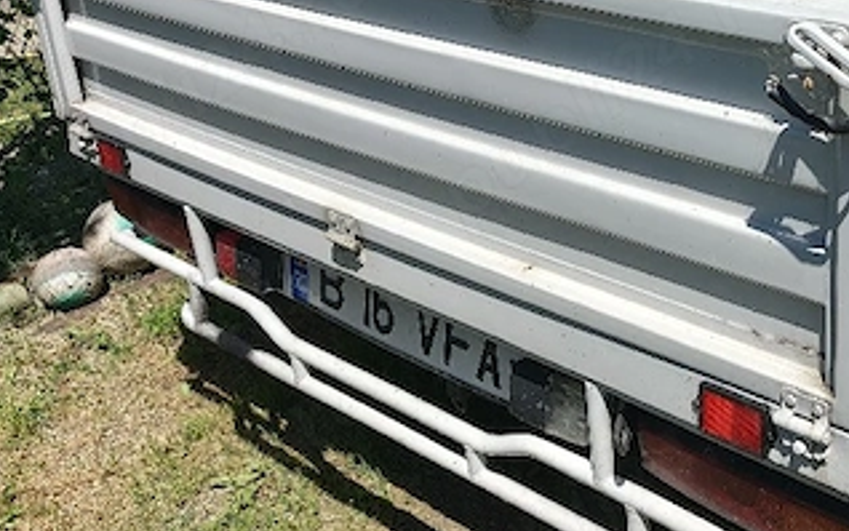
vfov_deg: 27.4
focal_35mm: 46
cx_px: 721
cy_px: 101
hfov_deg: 41.0
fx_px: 1065
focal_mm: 6.57
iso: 101
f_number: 1.6
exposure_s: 1/1667
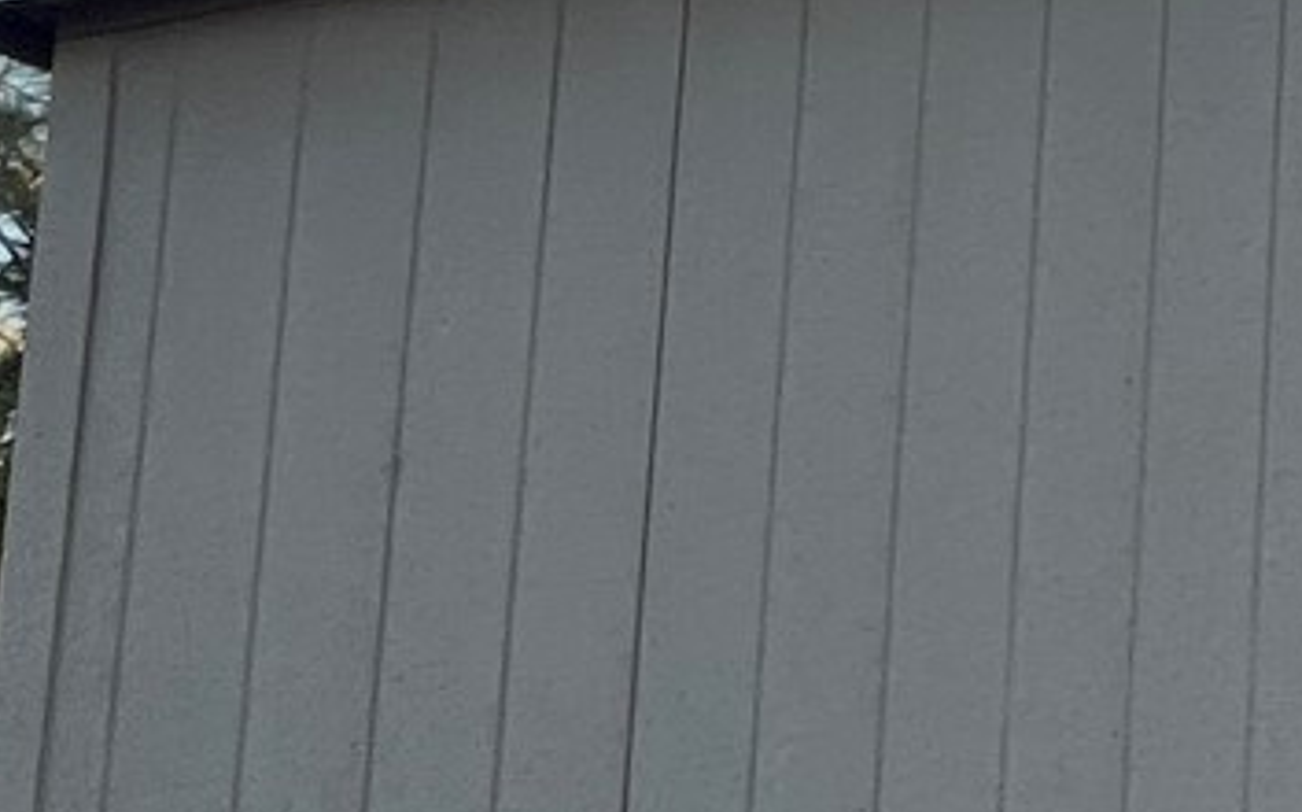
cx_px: 2740
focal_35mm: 80
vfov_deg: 16.3
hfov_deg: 17.1
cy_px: 484
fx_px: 2836
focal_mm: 1.57
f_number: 1.8
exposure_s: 1/99
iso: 32
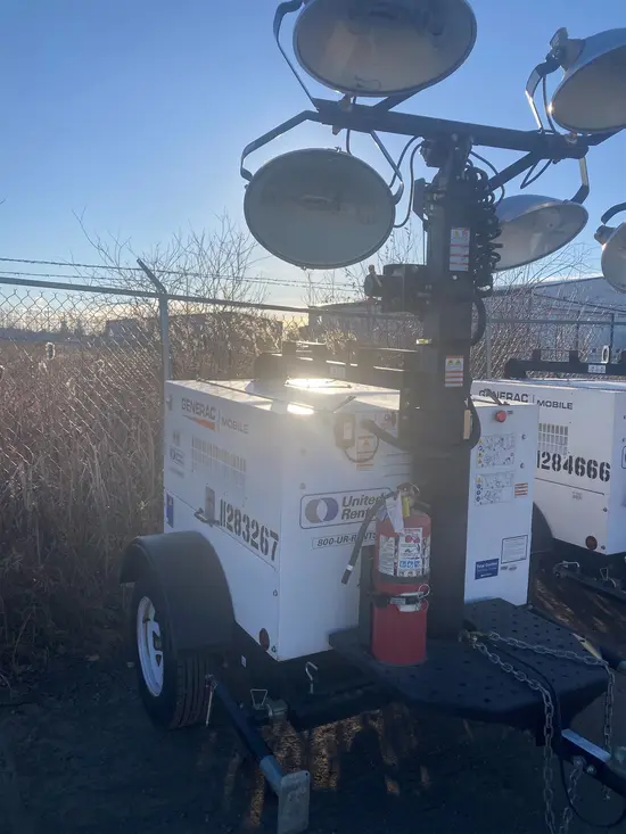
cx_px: 313
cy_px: 417
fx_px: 675
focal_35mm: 28
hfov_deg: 49.8
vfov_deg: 63.4
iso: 20
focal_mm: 3.99
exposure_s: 1/1845
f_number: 1.8
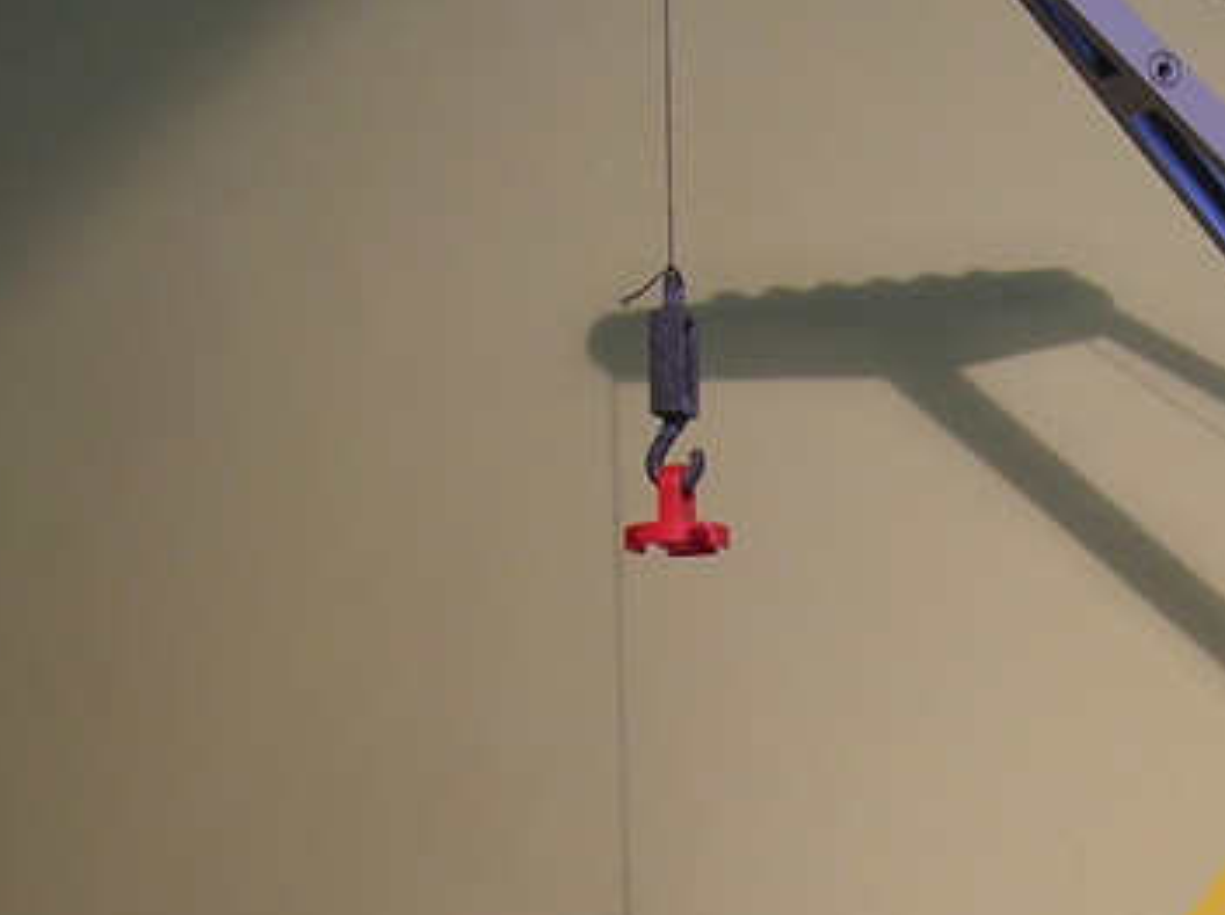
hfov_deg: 21.7
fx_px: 3075
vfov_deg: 16.5
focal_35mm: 87
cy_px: 969
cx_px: 1232
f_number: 2.9
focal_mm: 5.7
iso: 50
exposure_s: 1/10.4
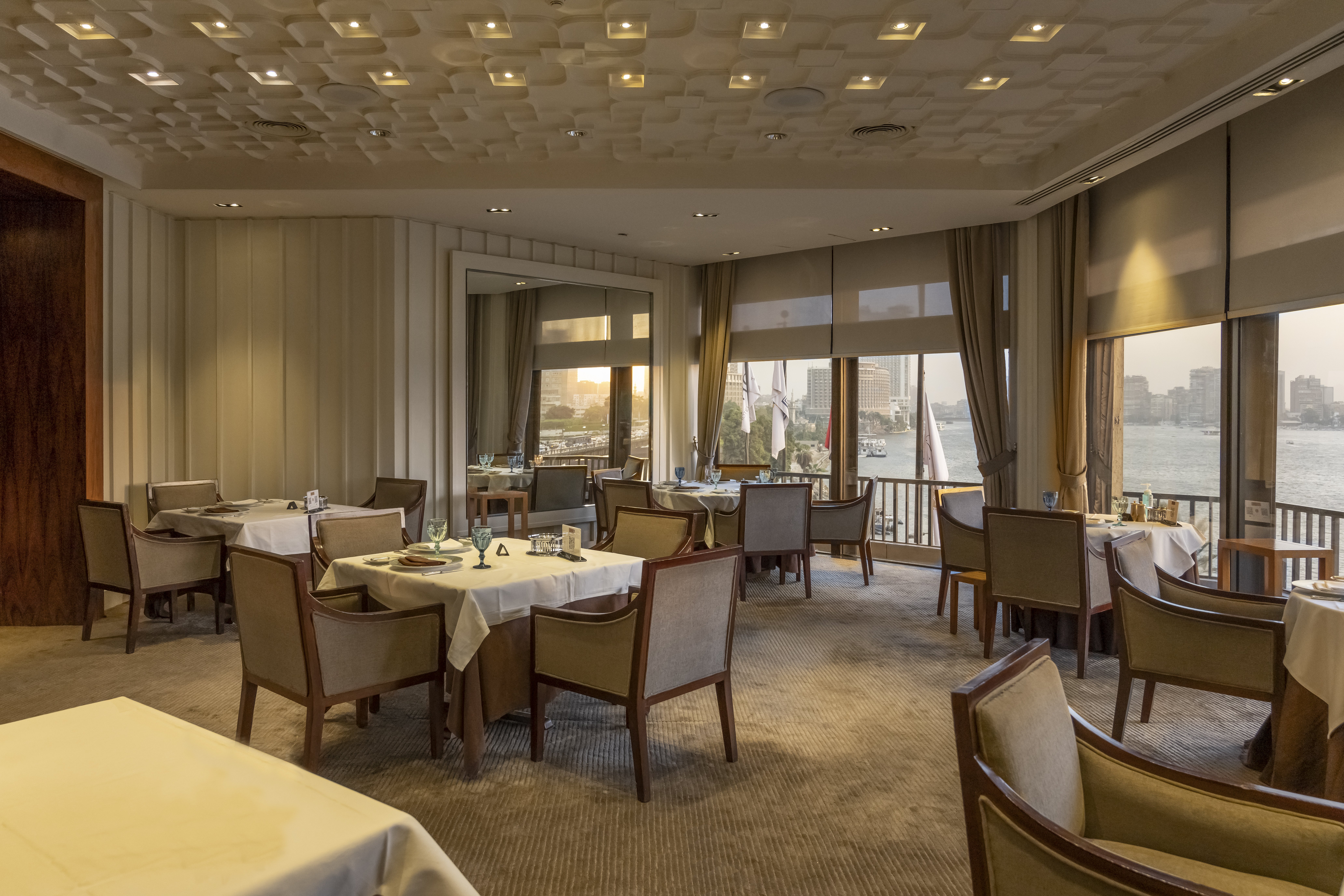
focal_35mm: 24
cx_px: 672
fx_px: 896
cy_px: 448
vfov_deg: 53.1
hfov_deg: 73.7
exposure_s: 1/125
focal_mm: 24
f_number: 5
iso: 1250
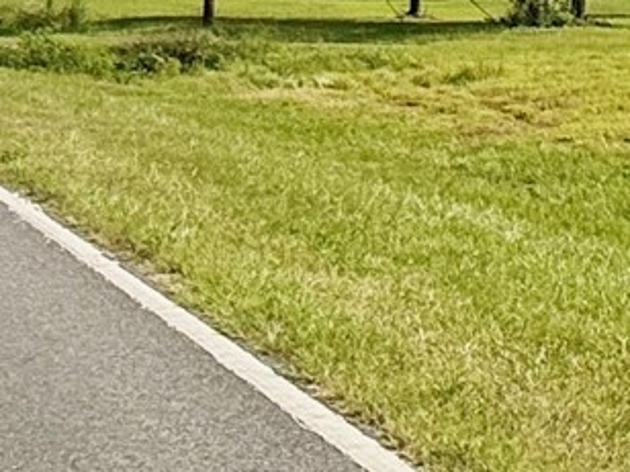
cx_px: 1440
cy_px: -16
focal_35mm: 93
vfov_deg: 15.6
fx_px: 1693
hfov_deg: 14.8
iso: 50
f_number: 2.2
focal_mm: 2.22
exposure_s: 1/4762
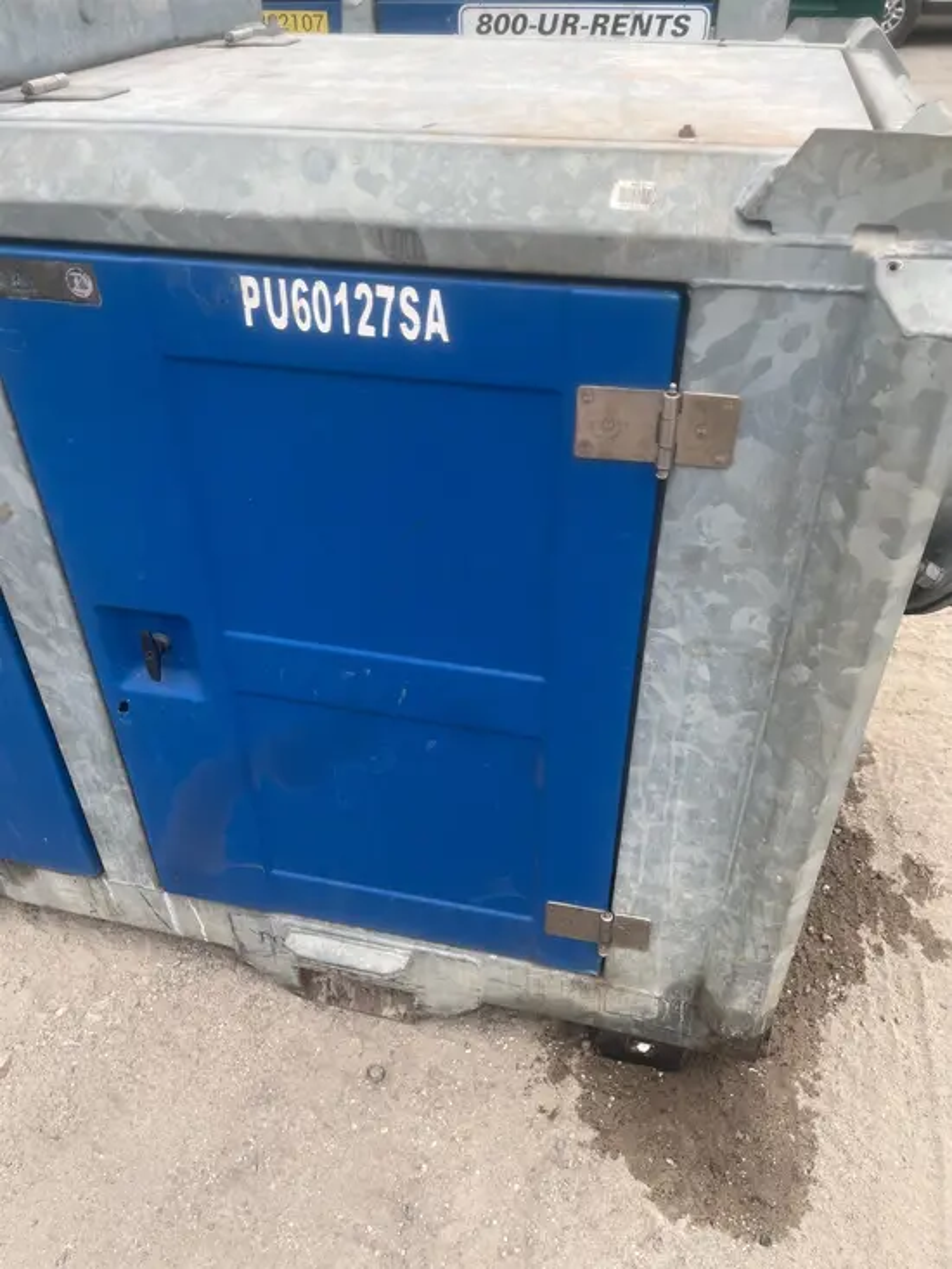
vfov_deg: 67.3
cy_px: 634
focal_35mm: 26
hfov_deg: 53.1
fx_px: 953
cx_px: 476
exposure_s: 1/555
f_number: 1.6
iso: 50
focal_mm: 5.1
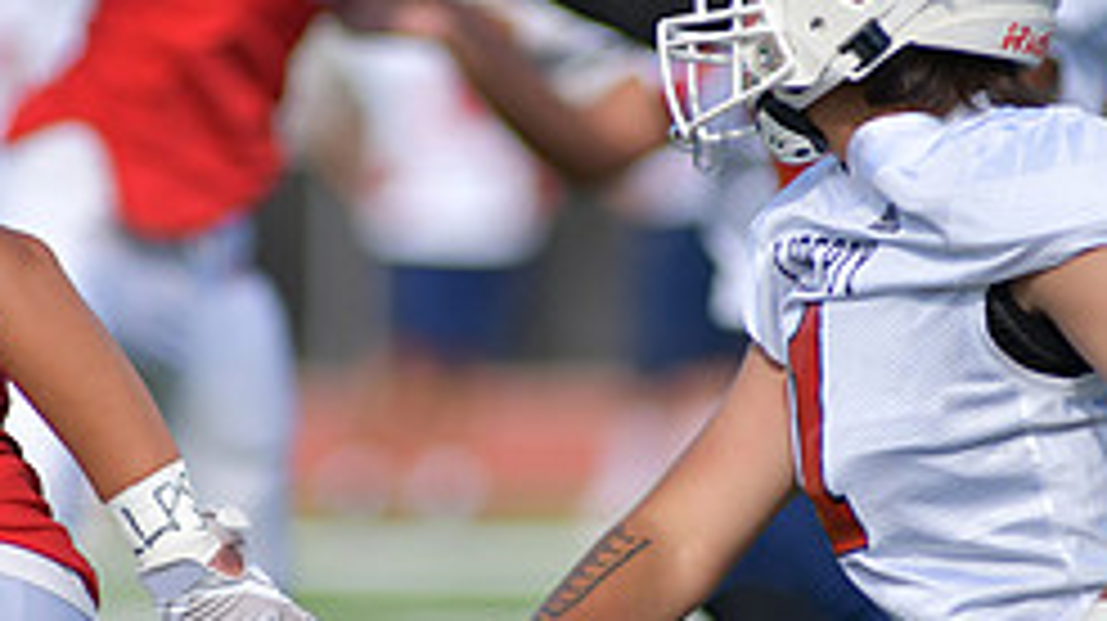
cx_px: 423
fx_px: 21766
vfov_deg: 1.6
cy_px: 353
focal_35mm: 742
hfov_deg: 2.9
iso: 125
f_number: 3.5
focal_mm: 300
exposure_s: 1/2000
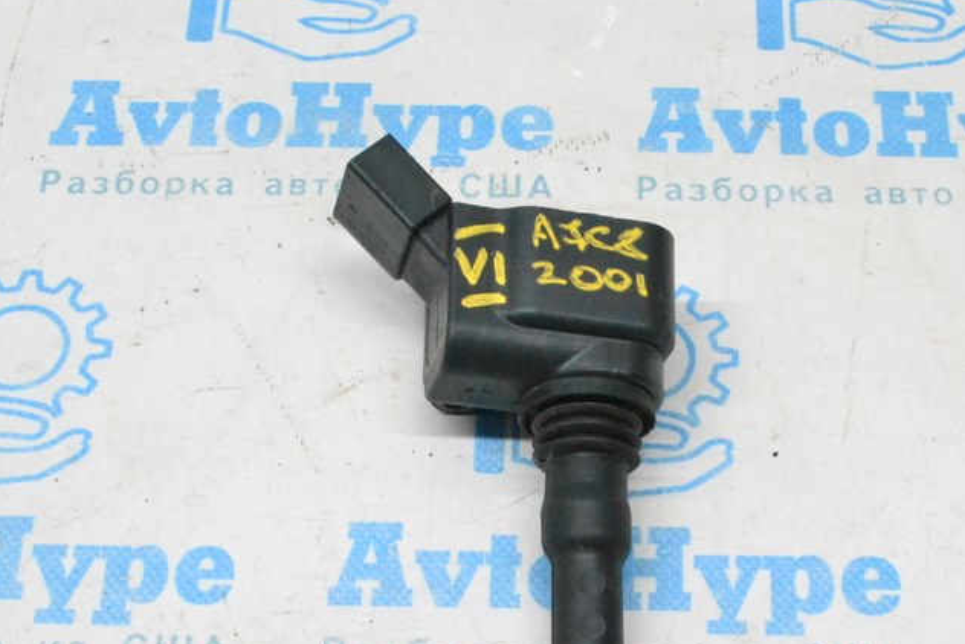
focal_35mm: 68
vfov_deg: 19.9
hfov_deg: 29.6
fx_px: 1824
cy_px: 503
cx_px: 583
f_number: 11
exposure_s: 1/125
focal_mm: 28
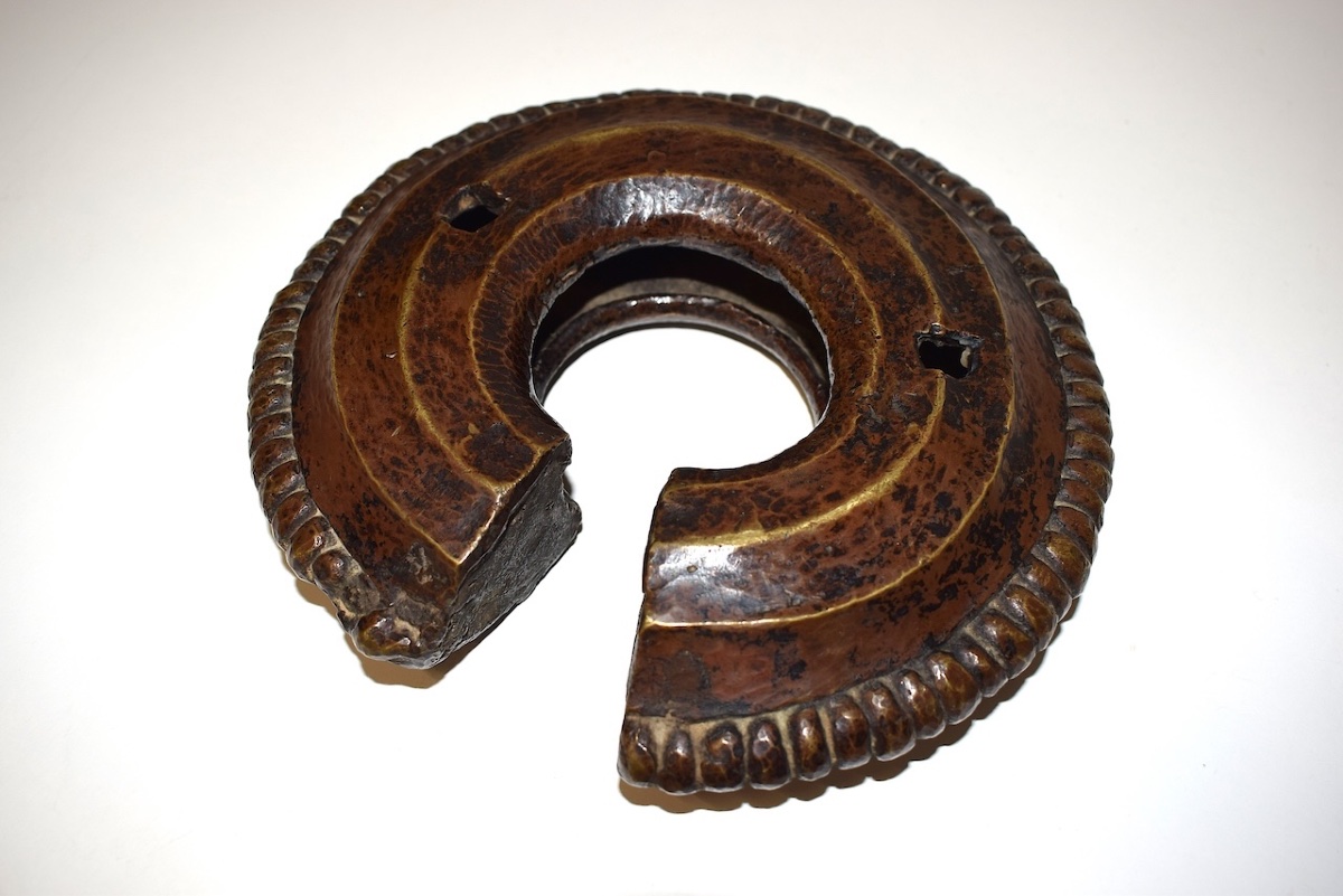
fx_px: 1287
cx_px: 672
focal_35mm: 34
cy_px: 448
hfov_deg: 55.1
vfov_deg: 38.4
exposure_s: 1/125
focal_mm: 23
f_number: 5.6
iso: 180
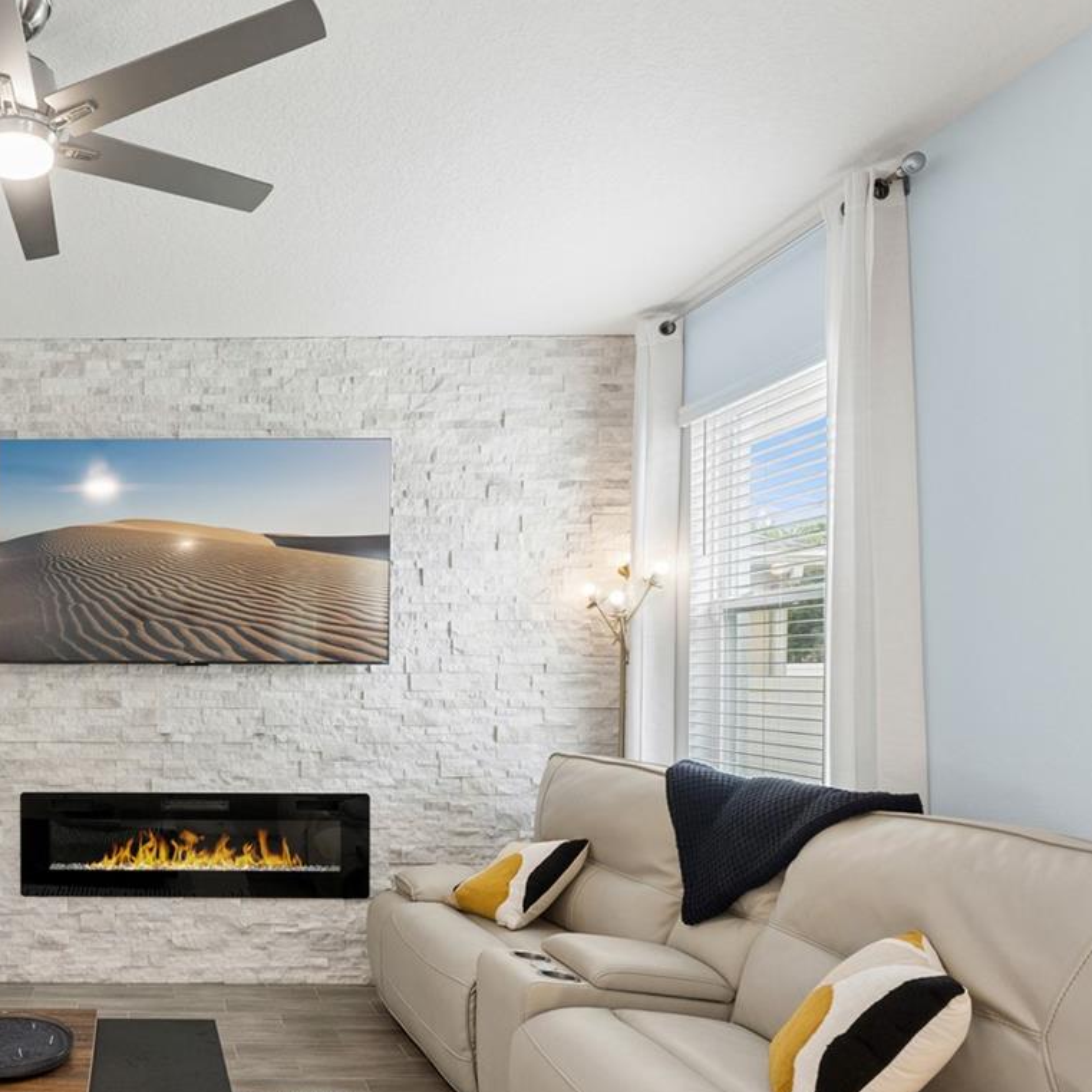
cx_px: 126
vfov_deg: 59.9
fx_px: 930
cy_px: 696
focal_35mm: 26
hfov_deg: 53.8
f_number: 10
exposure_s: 1/20
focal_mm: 14.6
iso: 800
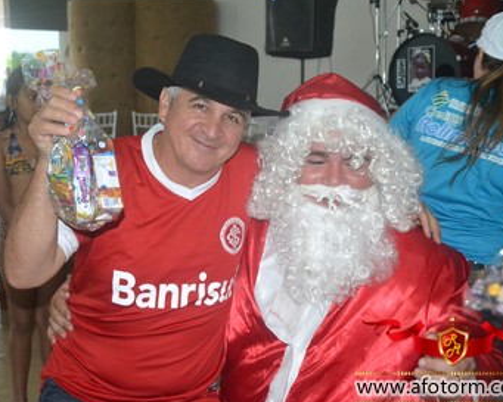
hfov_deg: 36.0
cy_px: 191
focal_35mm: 52
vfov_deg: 29.1
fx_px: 774
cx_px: 232
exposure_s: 1/60
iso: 3200
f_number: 4
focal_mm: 28
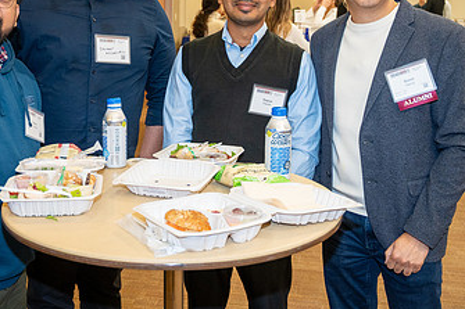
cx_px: 179
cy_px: 105
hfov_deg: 38.0
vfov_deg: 25.8
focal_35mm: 52
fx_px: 671
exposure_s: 1/100
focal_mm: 30
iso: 1600
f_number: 4
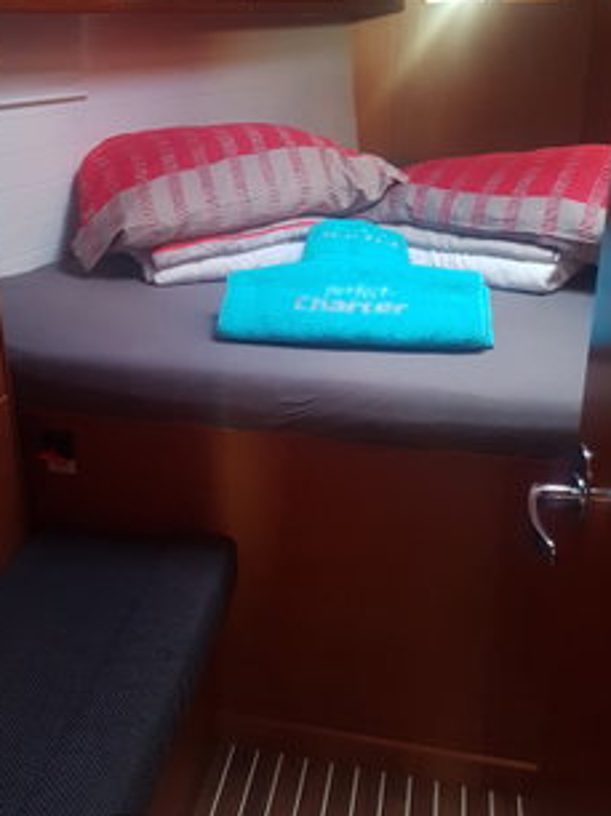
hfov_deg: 41.7
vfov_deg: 53.4
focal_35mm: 34
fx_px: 801
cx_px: 296
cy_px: 309
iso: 200
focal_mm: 4.2
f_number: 1.7
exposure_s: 1/10
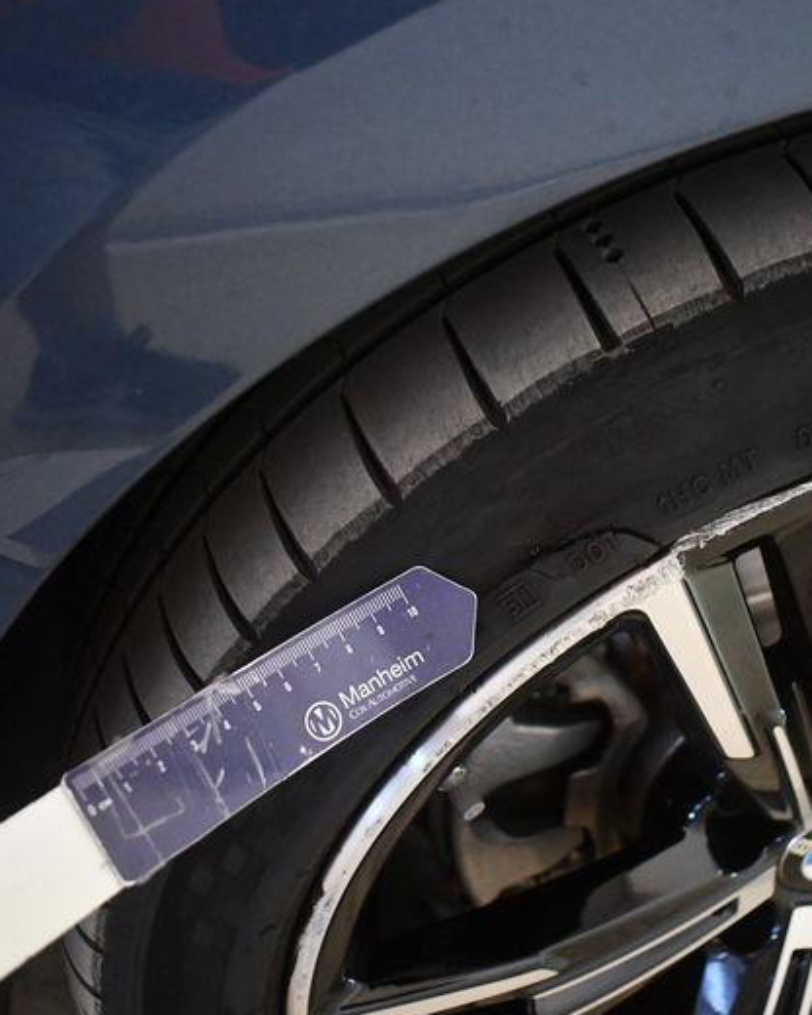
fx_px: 1172
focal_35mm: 39
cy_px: 510
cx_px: 496
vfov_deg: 46.8
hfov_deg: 38.0
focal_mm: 18
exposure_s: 1/80
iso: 3200
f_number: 3.5
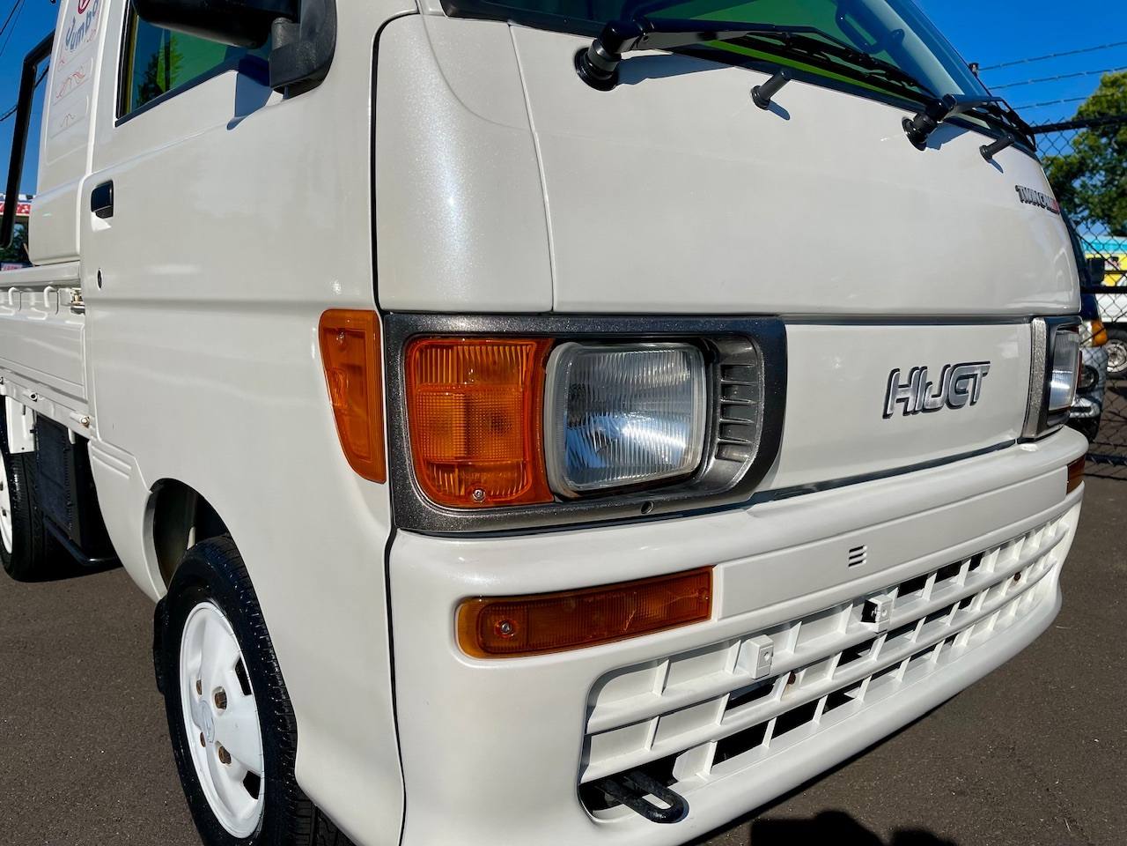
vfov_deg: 54.9
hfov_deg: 69.4
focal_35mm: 25
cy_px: 423
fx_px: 814
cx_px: 564
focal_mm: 5.1
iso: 32
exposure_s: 1/10989
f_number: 1.6
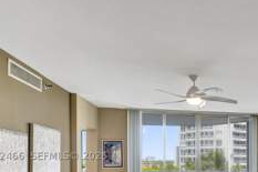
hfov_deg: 50.9
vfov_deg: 37.3
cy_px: 155
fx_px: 236
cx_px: 230
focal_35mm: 33
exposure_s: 1/160
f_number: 4
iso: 320
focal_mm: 16
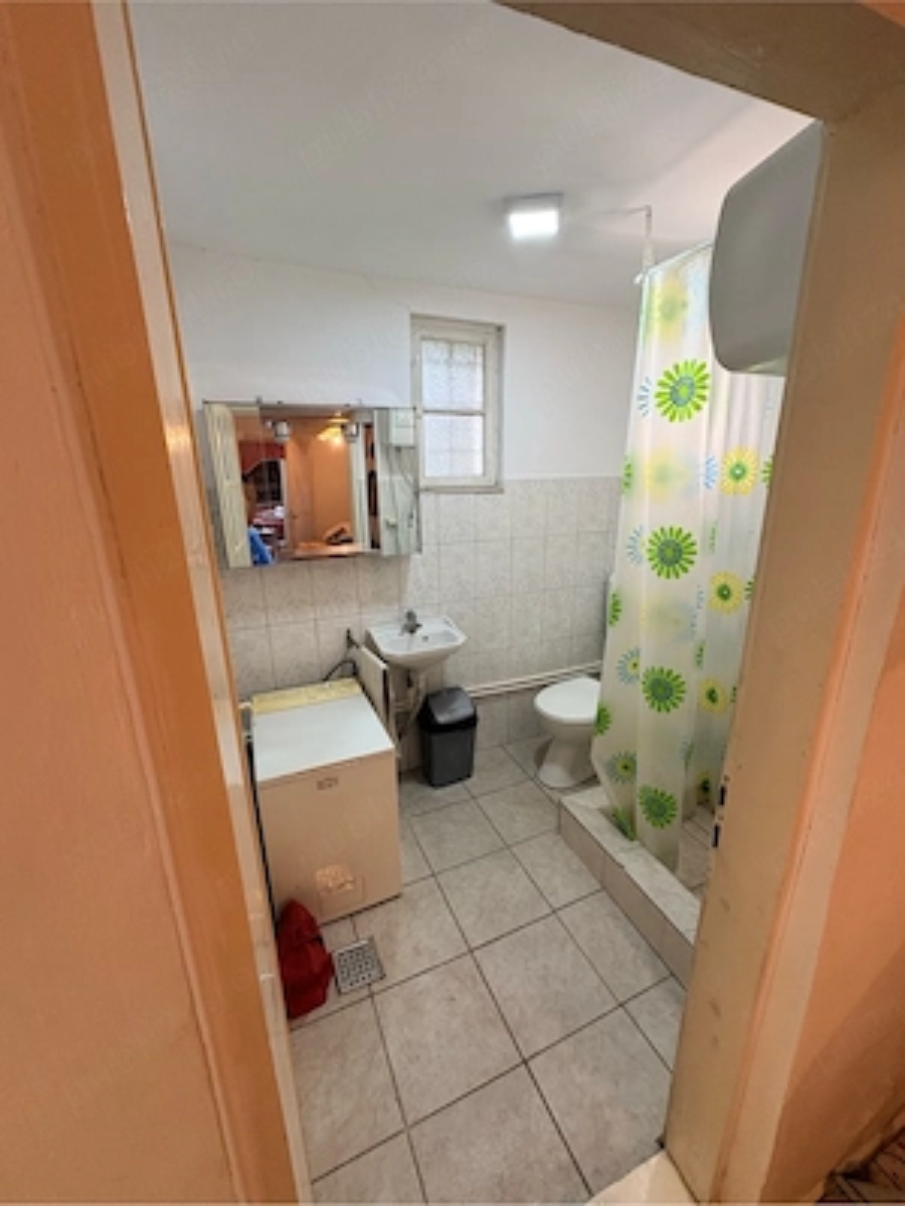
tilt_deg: -15.0
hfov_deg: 85.7
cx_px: 452
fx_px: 488
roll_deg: +1.3
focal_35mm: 14
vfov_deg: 102.1
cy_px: 603
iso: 125
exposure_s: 1/50
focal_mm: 2.22
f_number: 2.2
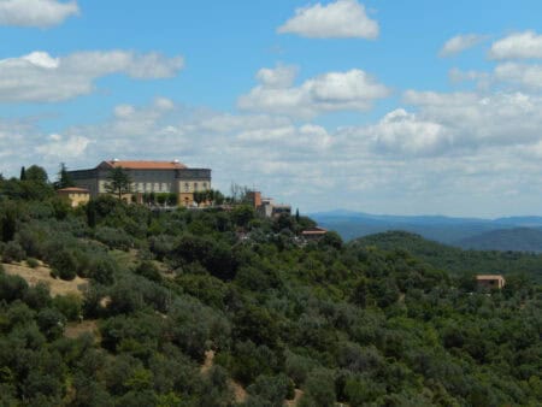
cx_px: 271
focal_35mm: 95
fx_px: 1488
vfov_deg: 15.6
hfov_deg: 20.6
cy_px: 204
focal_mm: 17
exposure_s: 1/1000
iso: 125
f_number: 5.2
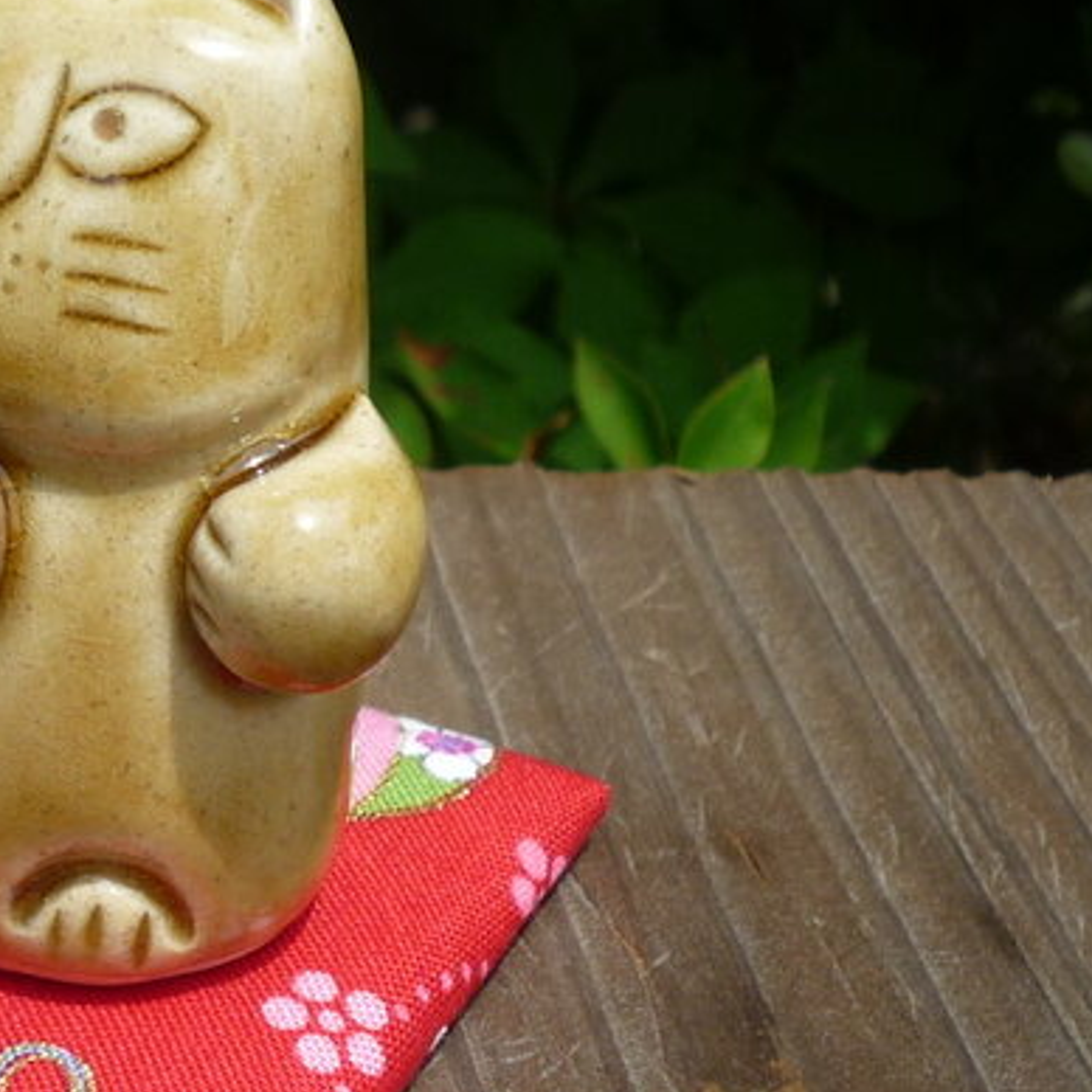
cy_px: 495
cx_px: -21
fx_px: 3533
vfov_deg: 17.6
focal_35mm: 99
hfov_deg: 17.1
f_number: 3.8
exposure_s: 1/640
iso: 100
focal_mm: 6.3
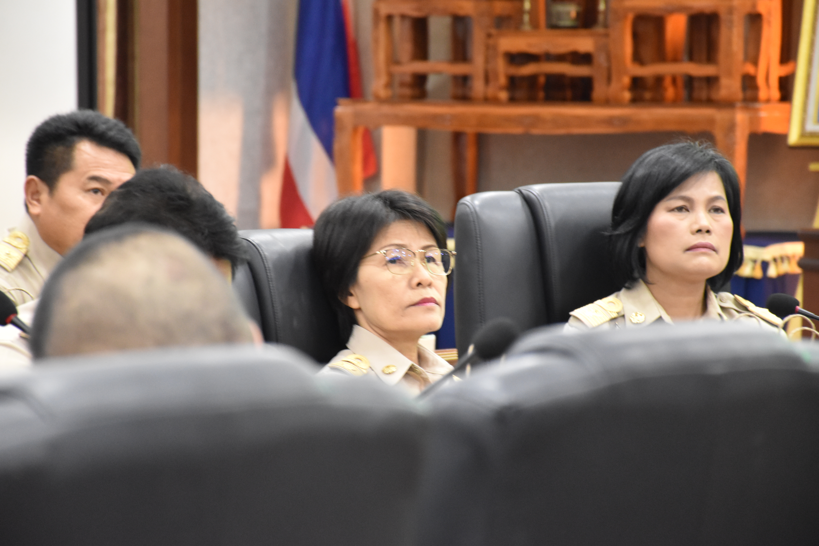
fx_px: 4436
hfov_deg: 10.5
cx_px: 410
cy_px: 273
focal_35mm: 195
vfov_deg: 7.0
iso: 3200
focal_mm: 130
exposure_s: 1/25
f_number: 6.3
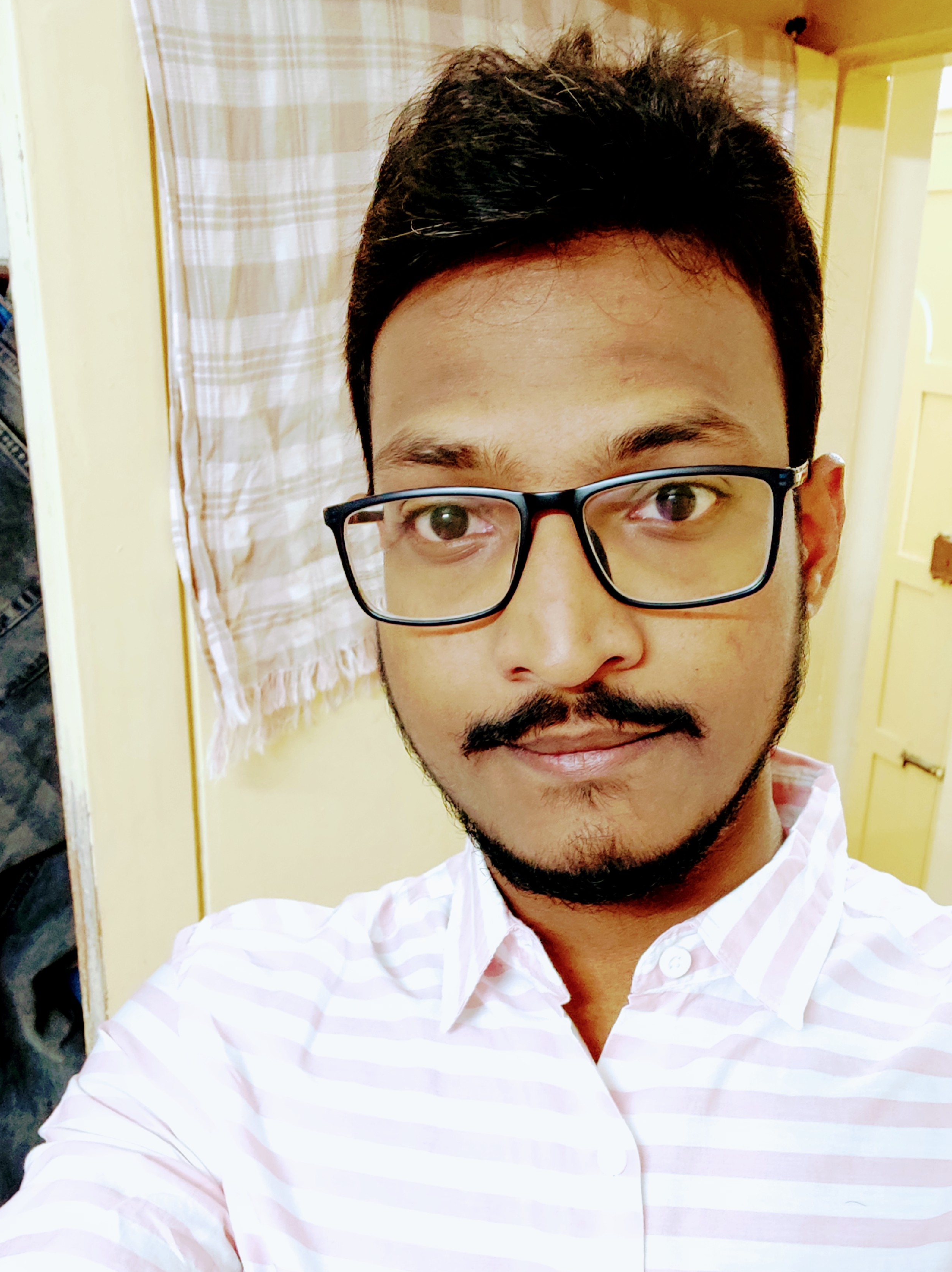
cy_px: 835
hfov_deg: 54.3
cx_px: 580
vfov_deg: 67.7
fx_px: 918
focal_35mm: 25
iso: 625
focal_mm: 3.52
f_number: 2
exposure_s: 1/25
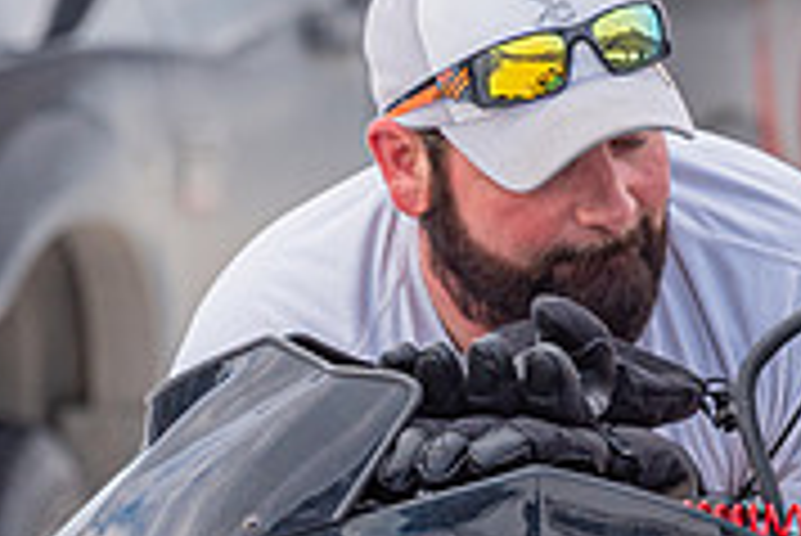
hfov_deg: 2.5
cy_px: 345
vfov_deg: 1.6
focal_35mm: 838
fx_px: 18660
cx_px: 528
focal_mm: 220
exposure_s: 1/500
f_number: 8
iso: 200
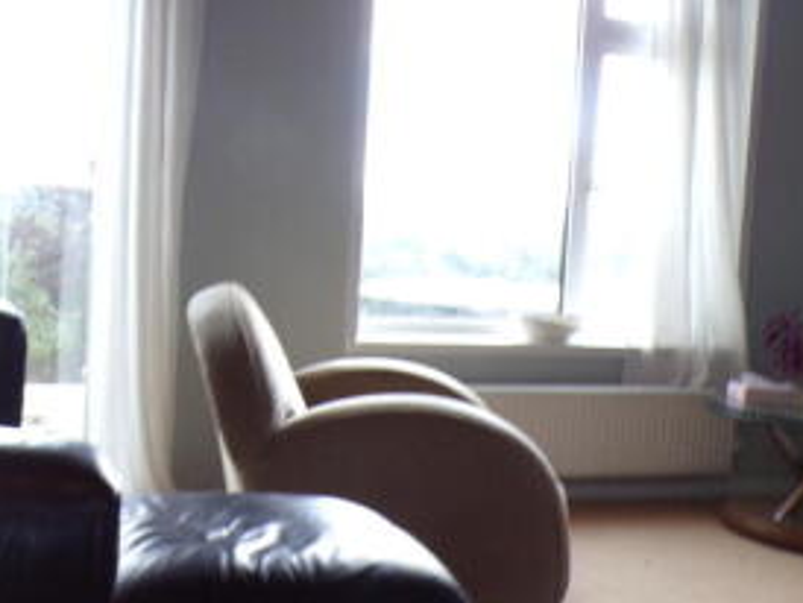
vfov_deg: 28.5
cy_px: 215
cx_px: 233
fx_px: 1184
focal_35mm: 51
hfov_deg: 36.8
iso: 80
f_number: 3
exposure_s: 1/34
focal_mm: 4.3
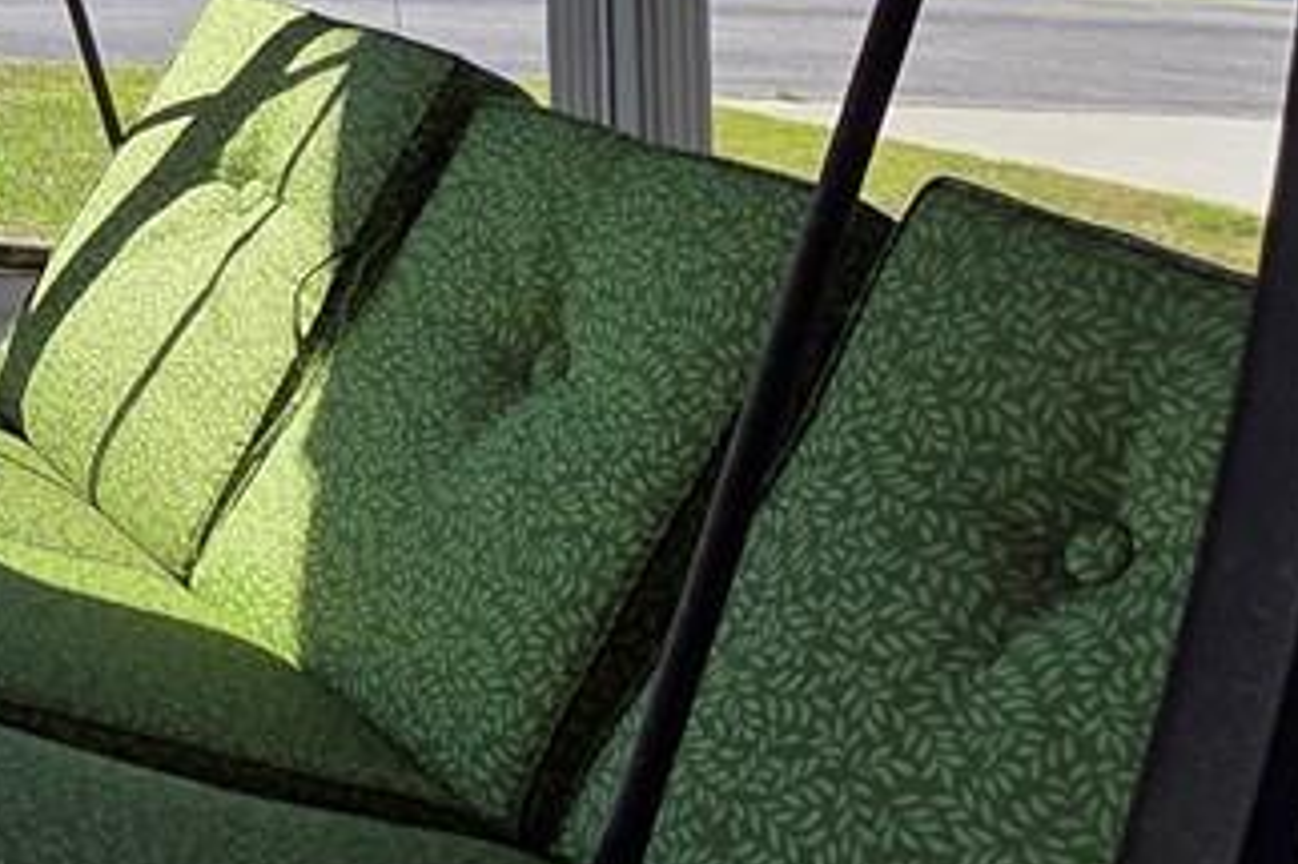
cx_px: -1121
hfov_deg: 20.1
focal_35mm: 67
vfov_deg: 18.0
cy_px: -454
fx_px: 2414
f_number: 1.9
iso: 40
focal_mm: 2.2
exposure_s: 1/1044
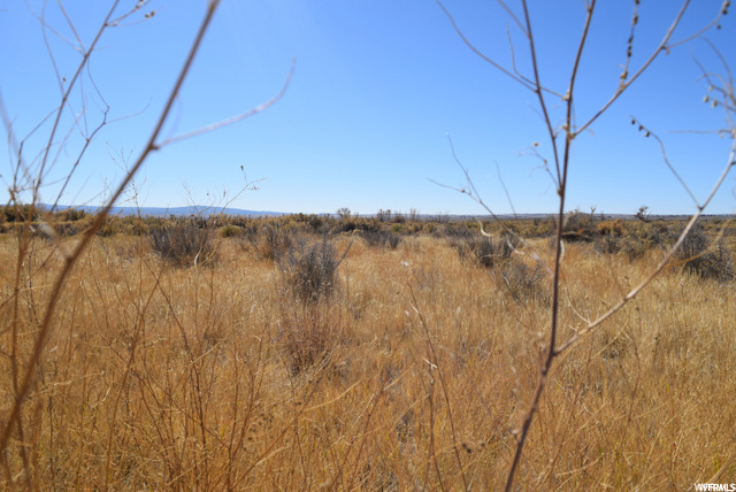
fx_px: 552
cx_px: 368
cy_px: 246
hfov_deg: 67.3
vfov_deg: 48.0
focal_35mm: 27
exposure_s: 1/500
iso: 200
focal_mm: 18
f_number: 11
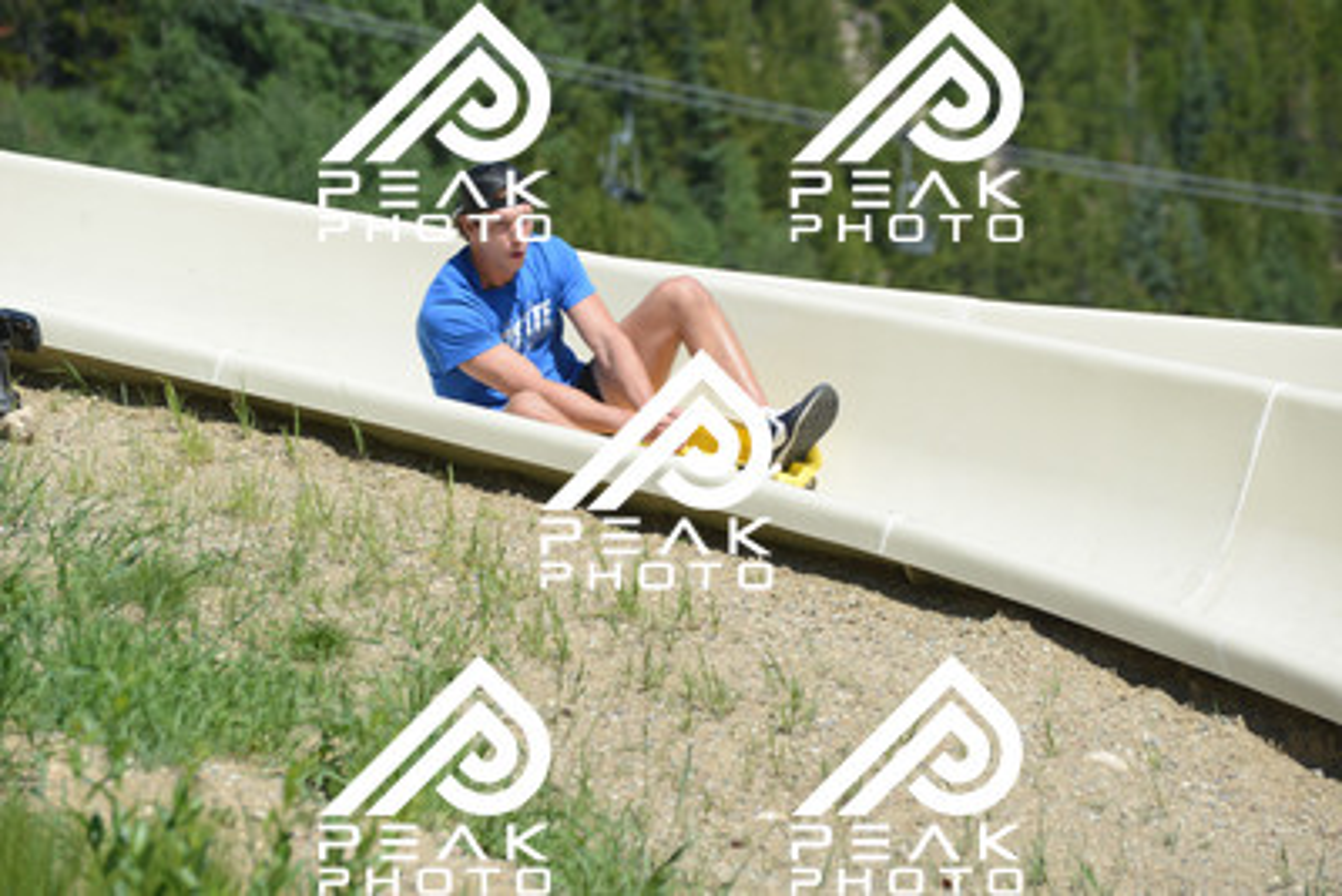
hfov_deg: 10.5
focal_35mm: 195
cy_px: 448
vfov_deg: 7.0
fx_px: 7271
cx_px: 671
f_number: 6.3
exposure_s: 1/1250
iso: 400
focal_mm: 195
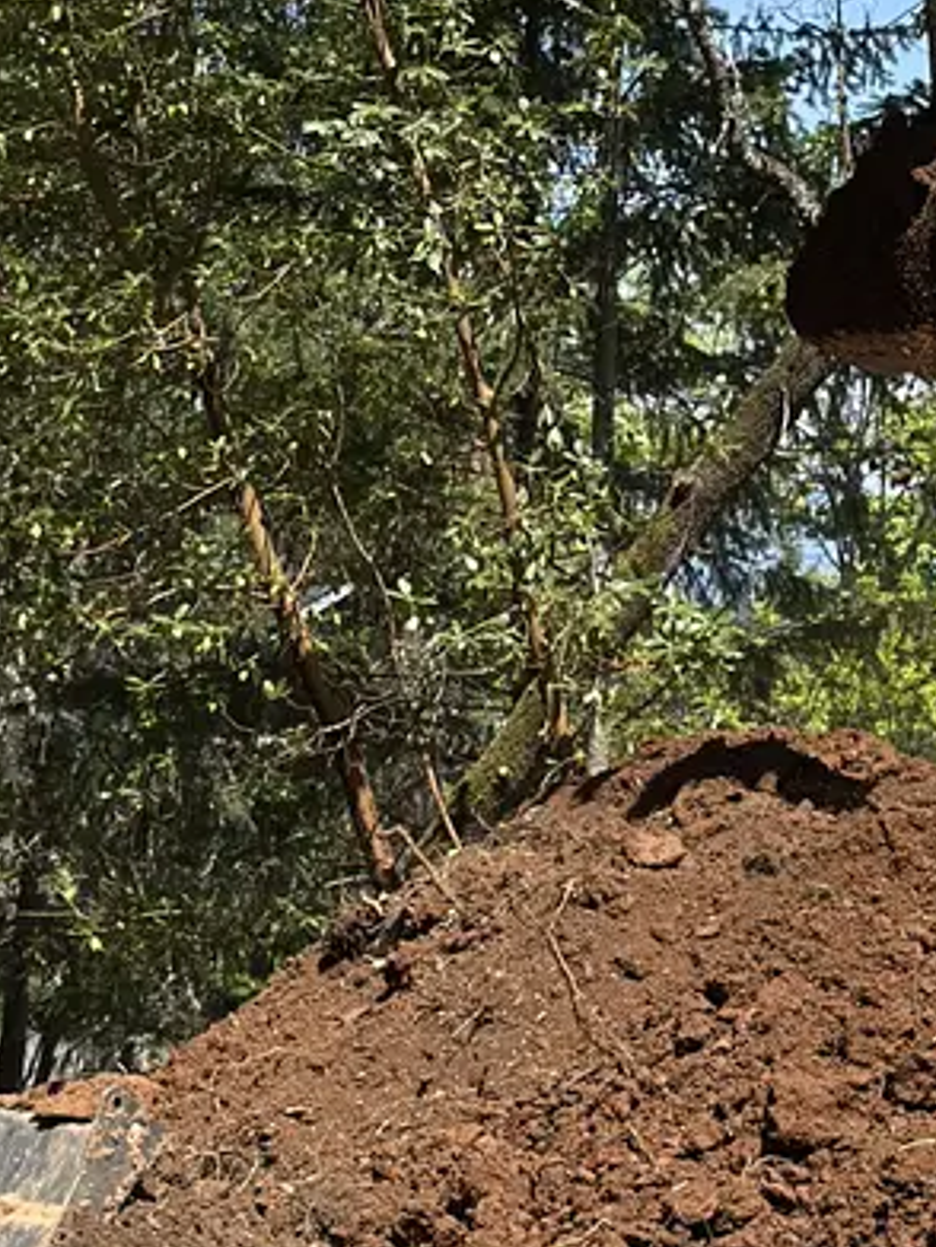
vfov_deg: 13.3
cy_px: 118
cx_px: 430
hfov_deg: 10.1
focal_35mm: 147
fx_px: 5300
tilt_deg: +4.3
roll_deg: -2.3
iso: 100
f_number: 1.78
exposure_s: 1/2732
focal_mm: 6.86
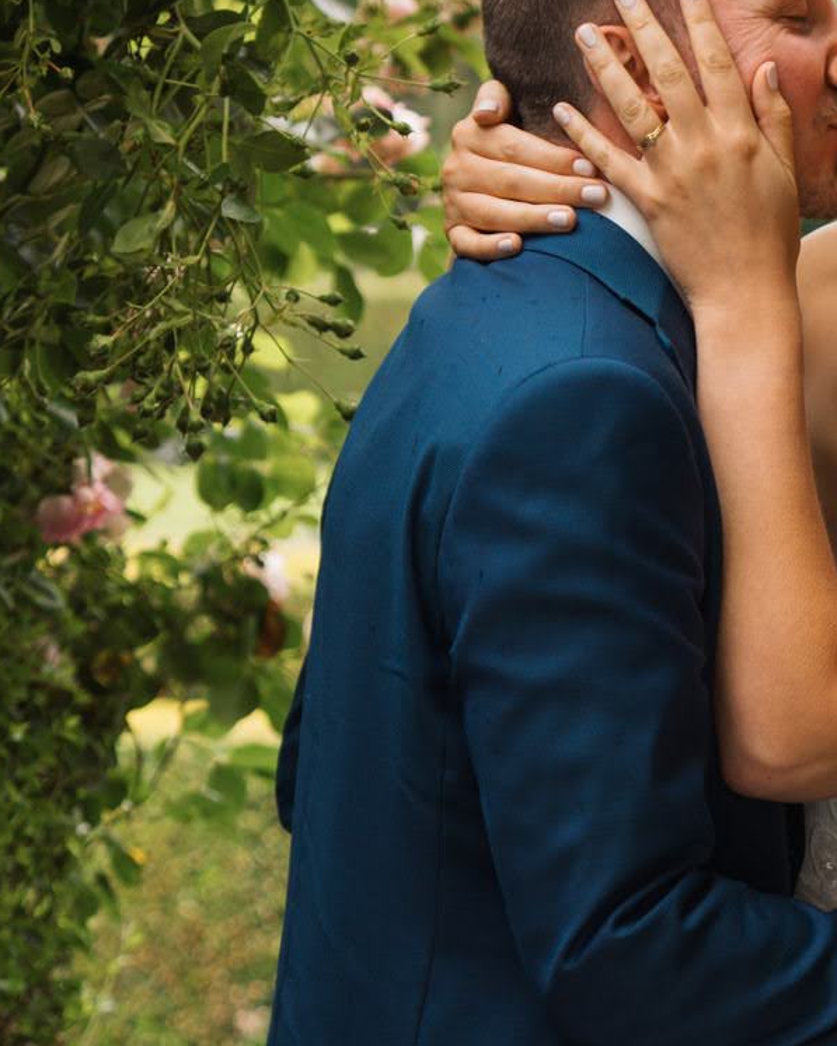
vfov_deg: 12.8
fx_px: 4675
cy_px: 578
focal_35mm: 151
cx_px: 861
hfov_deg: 10.1
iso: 100
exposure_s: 1/320
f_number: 2.8
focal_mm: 50
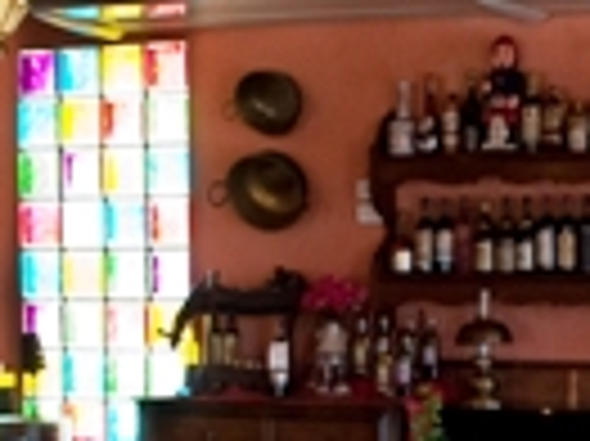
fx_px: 2026
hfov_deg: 16.4
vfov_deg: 12.2
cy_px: 486
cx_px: 500
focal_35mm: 119
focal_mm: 18
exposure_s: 1/25
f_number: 5.6
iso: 200
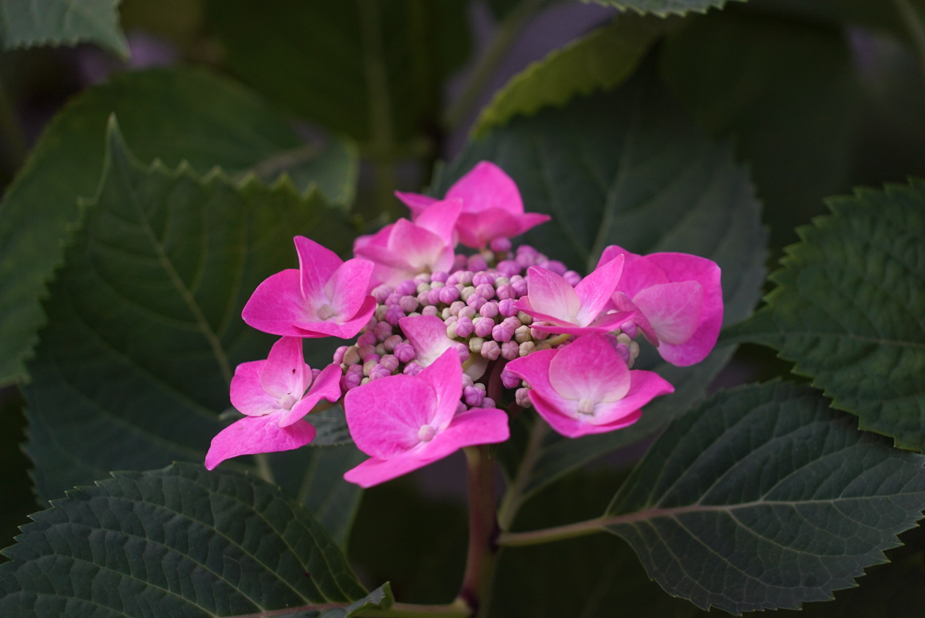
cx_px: 462
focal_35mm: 240
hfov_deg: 8.6
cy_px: 309
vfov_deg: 5.7
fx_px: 6171
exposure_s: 1/30
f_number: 6.3
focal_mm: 240
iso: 1600
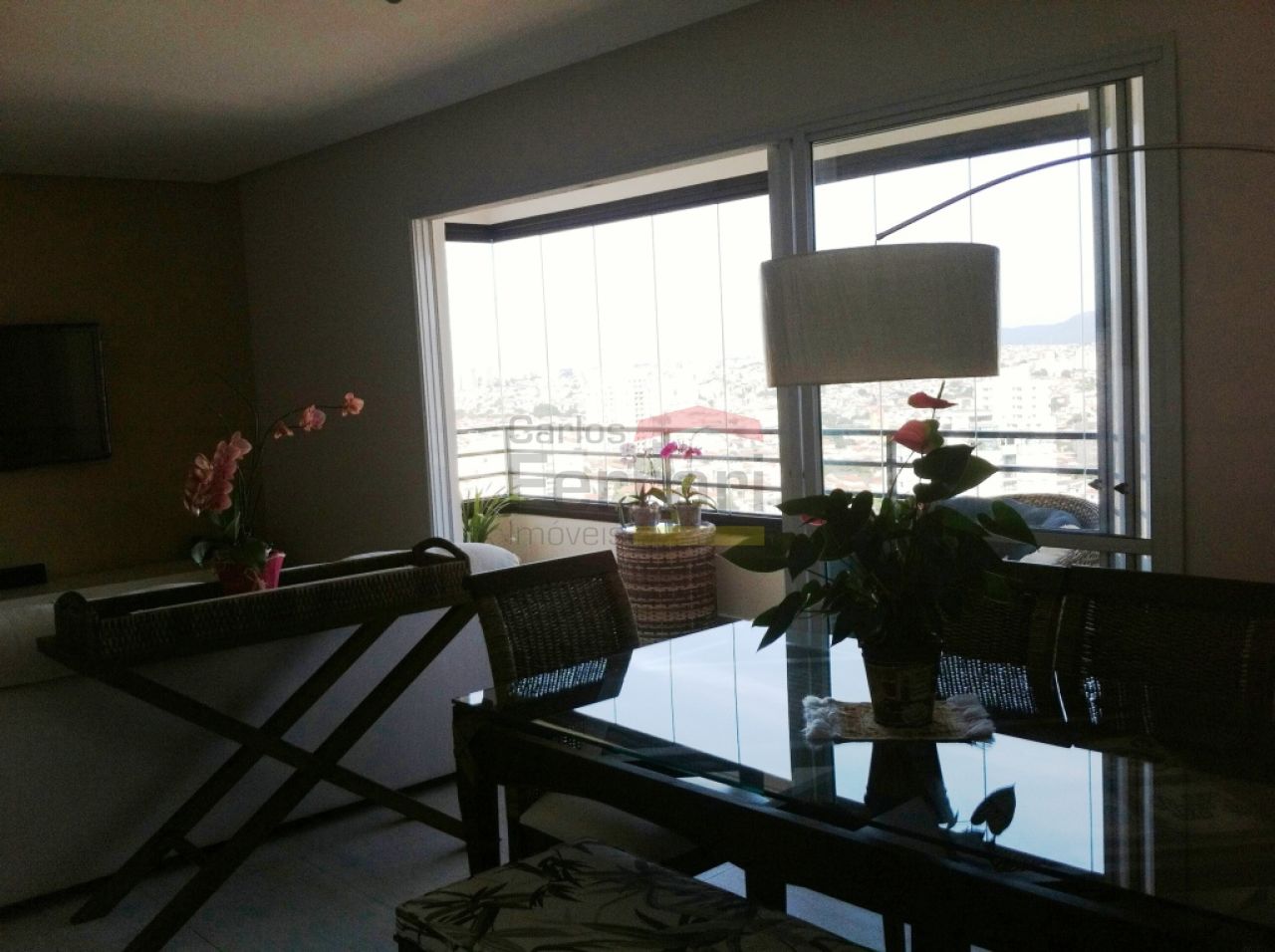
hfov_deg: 52.7
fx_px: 1287
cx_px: 638
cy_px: 476
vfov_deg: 40.6
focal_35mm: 35
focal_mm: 3.85
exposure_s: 1/419
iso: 80
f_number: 2.8
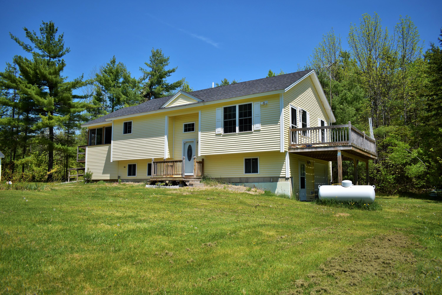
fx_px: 331
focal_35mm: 27
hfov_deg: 67.4
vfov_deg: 47.9
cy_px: 148
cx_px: 221
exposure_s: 1/3200
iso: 200
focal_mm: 18
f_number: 3.5
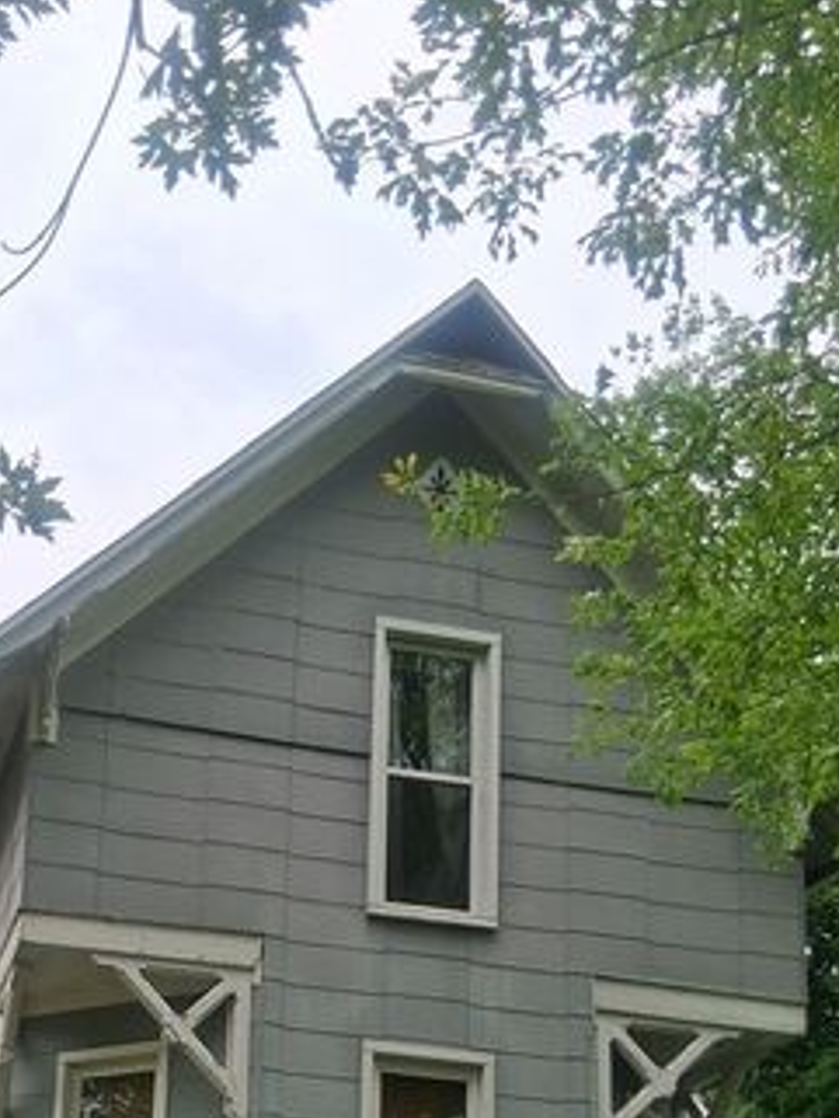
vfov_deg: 32.7
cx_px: 160
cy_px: 1113
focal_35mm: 54
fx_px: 1744
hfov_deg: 26.5
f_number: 1.8
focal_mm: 3.98
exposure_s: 1/625
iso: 25
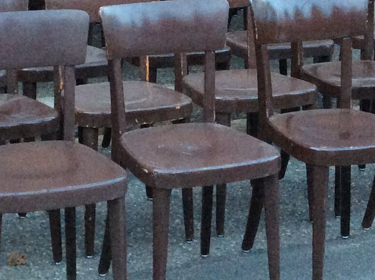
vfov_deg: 13.8
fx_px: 1147
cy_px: 47
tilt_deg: -14.6
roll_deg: -1.6
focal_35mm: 106
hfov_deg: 18.5
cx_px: 140
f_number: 2.4
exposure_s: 1/24
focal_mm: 3.3
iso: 250
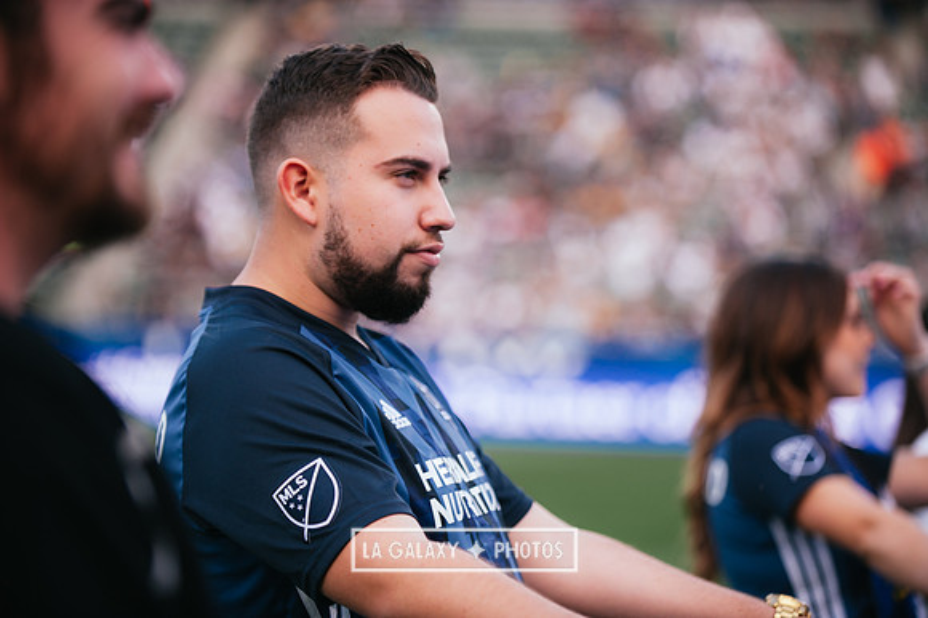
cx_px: 464
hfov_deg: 15.8
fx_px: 3349
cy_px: 309
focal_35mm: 130
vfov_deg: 10.5
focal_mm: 130
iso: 250
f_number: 2.8
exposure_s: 1/640
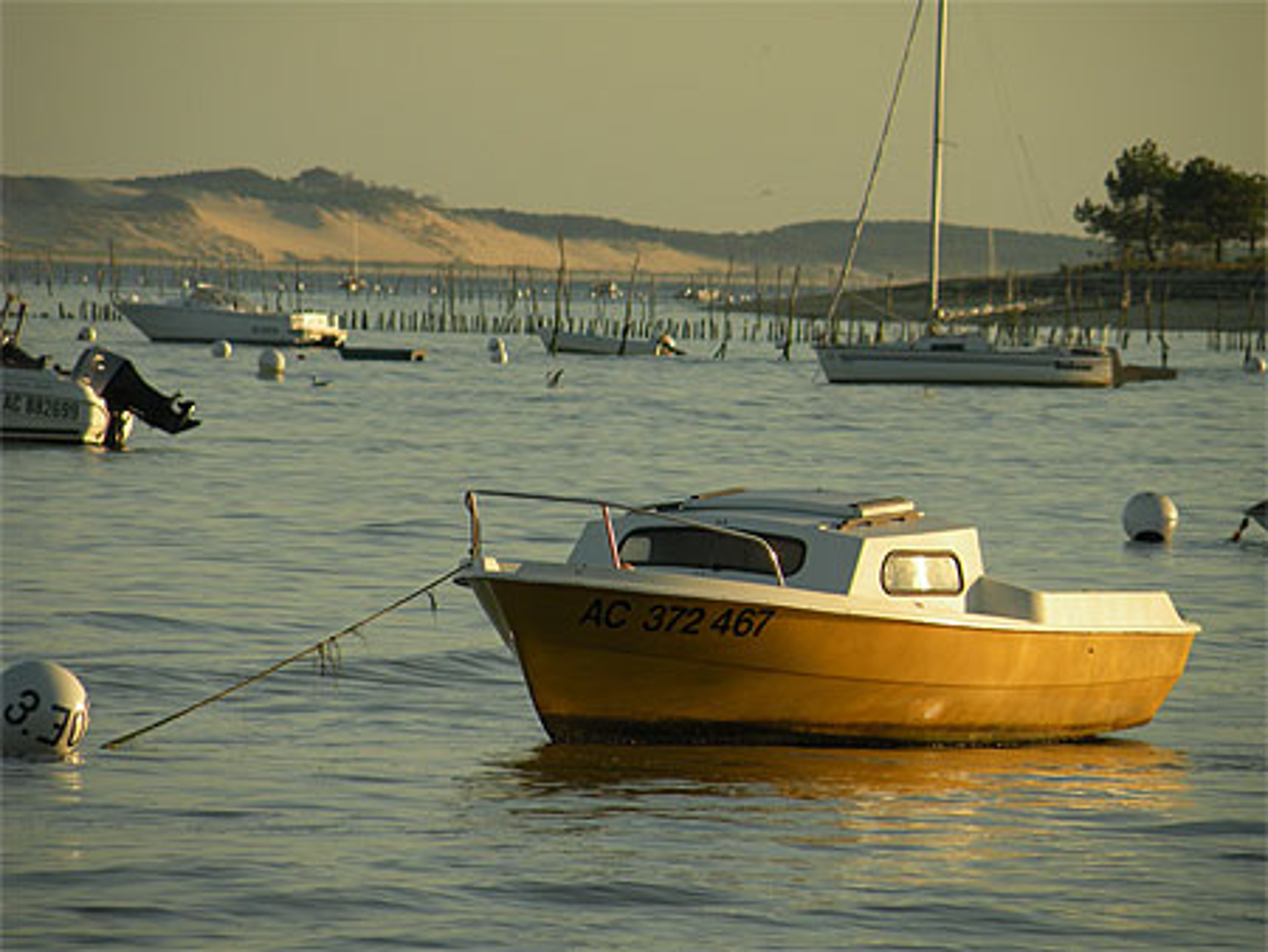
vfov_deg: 3.1
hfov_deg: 4.1
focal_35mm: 486
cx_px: 634
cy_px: 476
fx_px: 17812
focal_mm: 84.2
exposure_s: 1/371
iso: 64
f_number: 5.6
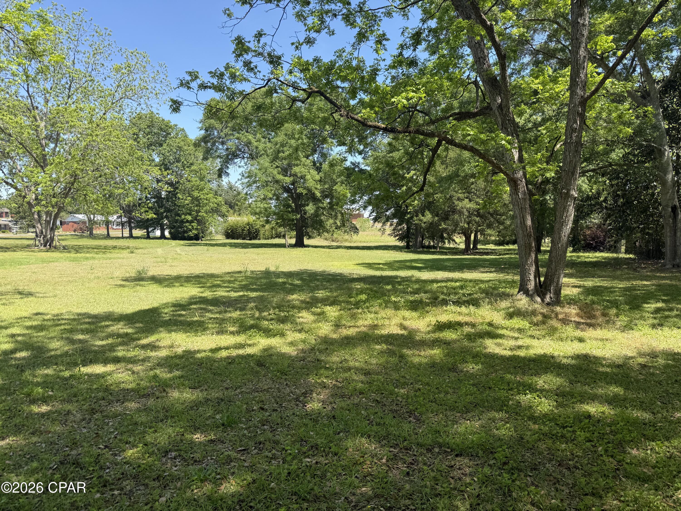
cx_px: 340
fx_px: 472
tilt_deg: -1.5
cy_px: 256
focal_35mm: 24
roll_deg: -0.5
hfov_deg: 71.6
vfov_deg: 56.8
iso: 80
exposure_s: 1/1292
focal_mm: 6.76
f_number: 1.78
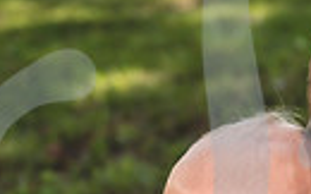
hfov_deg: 15.4
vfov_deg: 9.6
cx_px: 282
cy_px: 242
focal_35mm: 134
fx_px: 1135
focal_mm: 38
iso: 200
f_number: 2.8
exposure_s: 1/1250
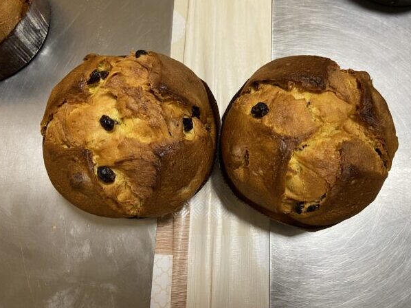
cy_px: 144
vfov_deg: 48.2
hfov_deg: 61.6
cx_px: 226
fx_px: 344
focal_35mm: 29
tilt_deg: -76.9
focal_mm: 4.25
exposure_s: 1/60
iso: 160
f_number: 1.8
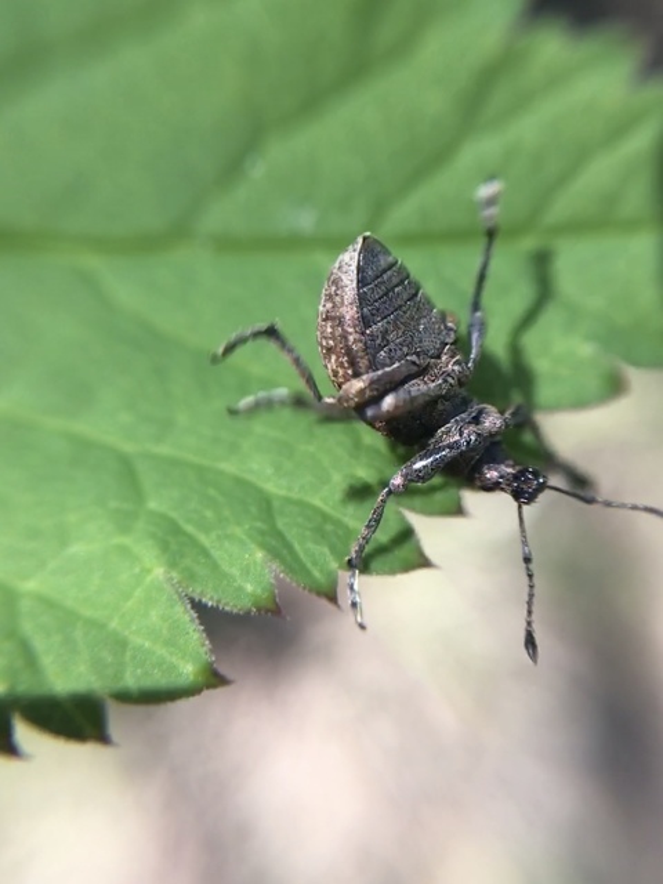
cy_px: 442
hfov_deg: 48.2
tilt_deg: -62.7
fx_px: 741
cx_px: 332
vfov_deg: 61.7
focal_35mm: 29
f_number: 2.2
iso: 25
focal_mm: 4.15
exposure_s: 1/301
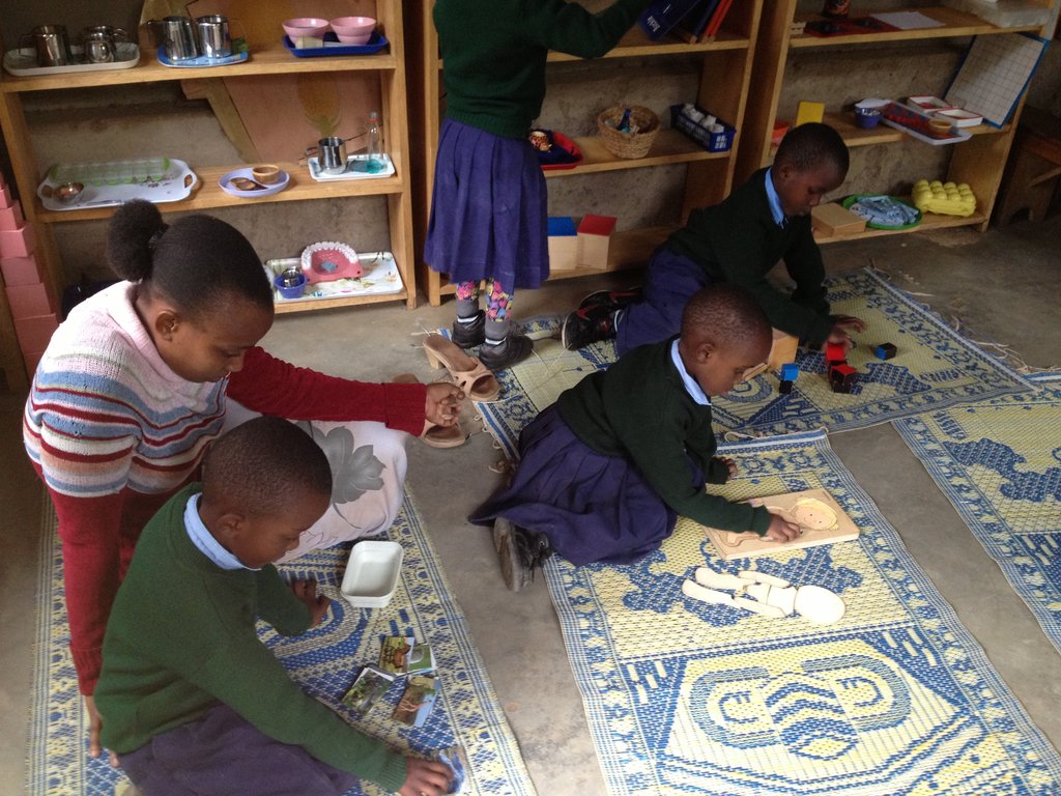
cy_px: 398
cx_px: 530
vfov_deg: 40.7
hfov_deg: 52.6
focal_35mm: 35
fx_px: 1073
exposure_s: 1/20
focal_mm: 4.28
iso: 160
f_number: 2.4
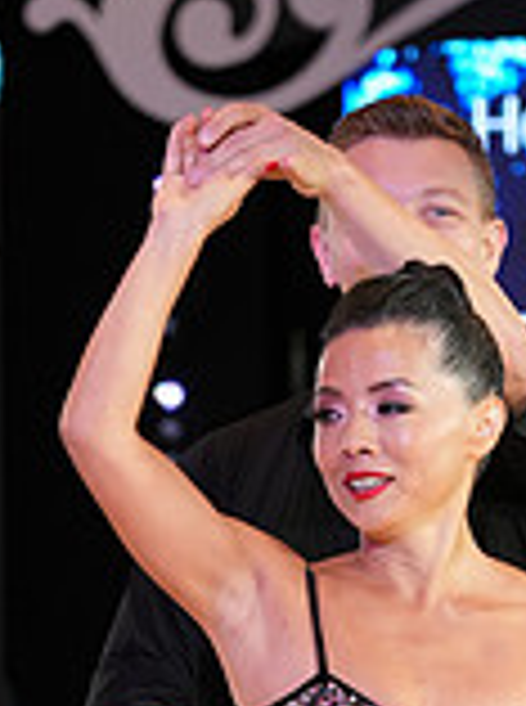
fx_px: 7609
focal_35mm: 374
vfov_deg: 5.3
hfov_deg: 4.0
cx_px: 326
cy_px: 985
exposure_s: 1/200
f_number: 4.5
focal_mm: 105
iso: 1250
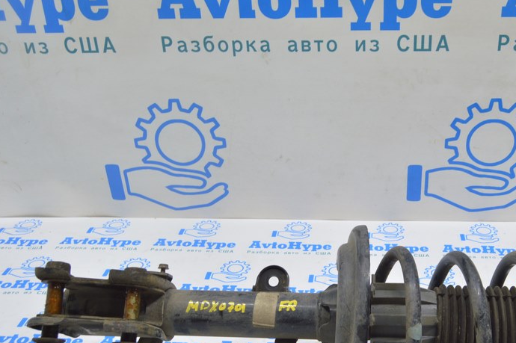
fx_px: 702
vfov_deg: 27.3
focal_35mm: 49
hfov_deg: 39.9
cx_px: 342
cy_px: 232
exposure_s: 1/20
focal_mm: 22
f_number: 5.6
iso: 400
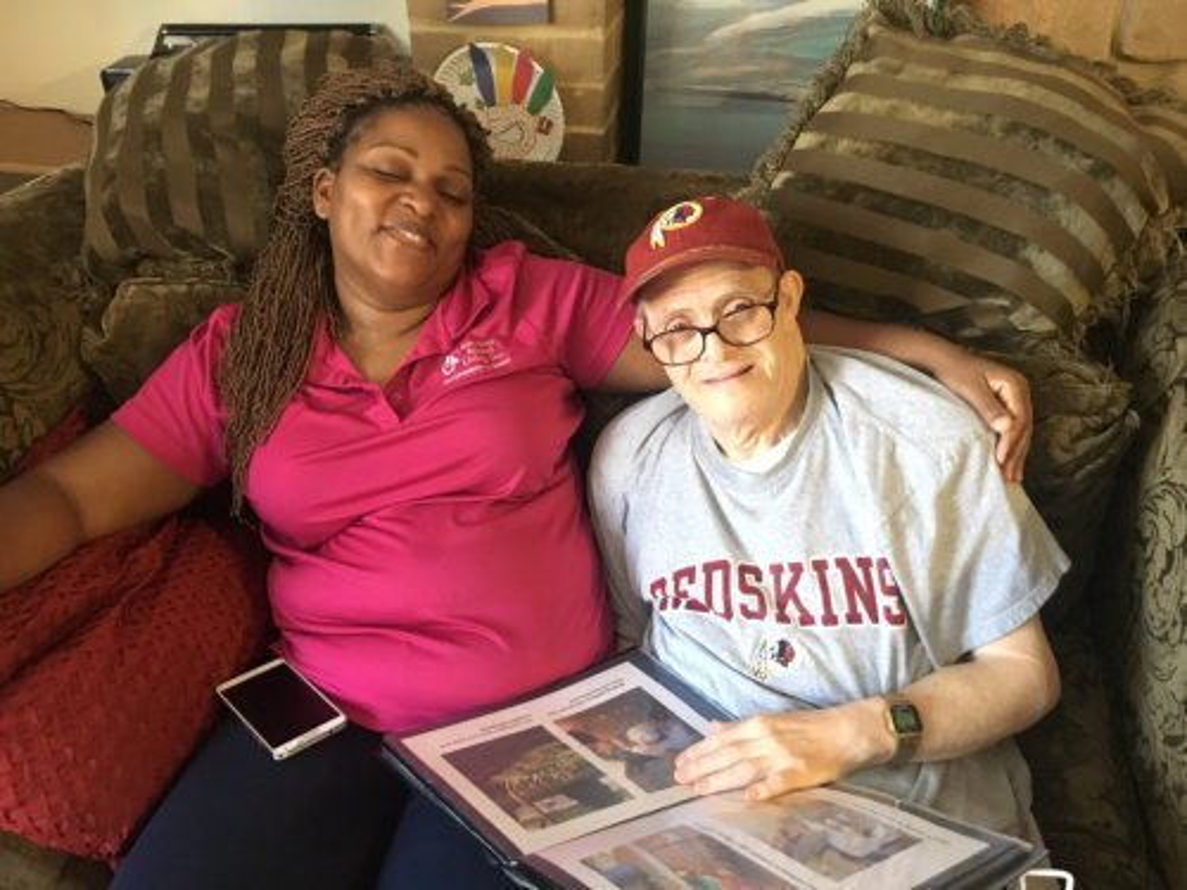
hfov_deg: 61.7
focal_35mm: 29
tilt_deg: -34.6
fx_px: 994
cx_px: 594
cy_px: 445
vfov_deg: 48.2
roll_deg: -0.9
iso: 320
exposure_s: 1/15
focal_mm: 4.15
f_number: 2.2
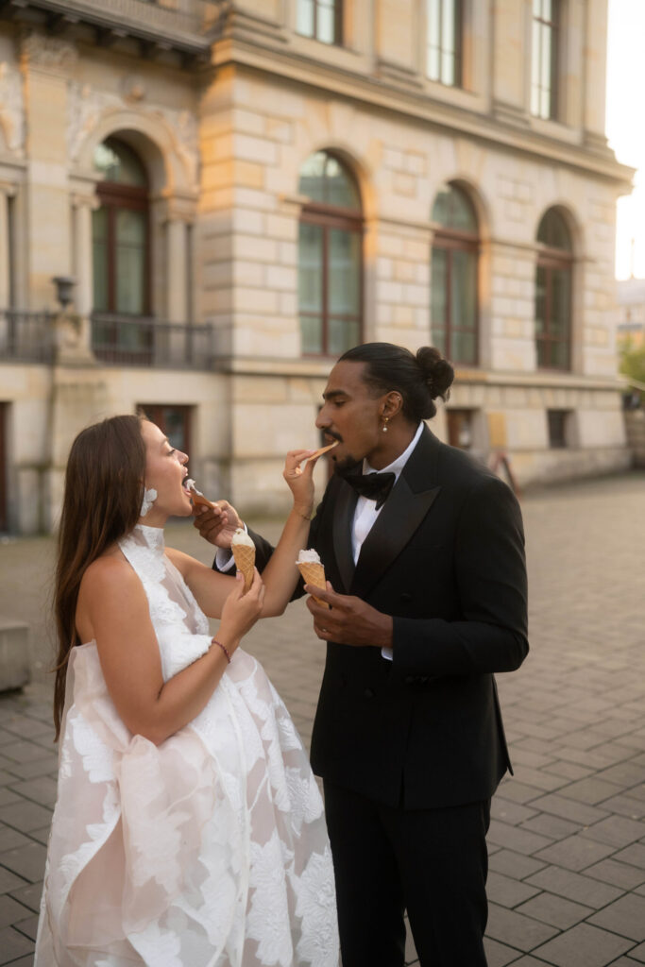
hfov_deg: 34.2
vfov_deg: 49.5
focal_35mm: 39
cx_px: 322
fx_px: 1048
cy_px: 484
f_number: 2.1
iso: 640
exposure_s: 1/1250
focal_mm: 39
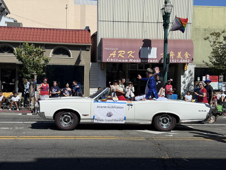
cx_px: 113
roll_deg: -0.7
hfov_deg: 39.7
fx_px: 313
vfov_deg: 30.3
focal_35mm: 48
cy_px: 85
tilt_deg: -0.7
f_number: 1.78
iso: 64
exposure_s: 1/8772
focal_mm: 6.76
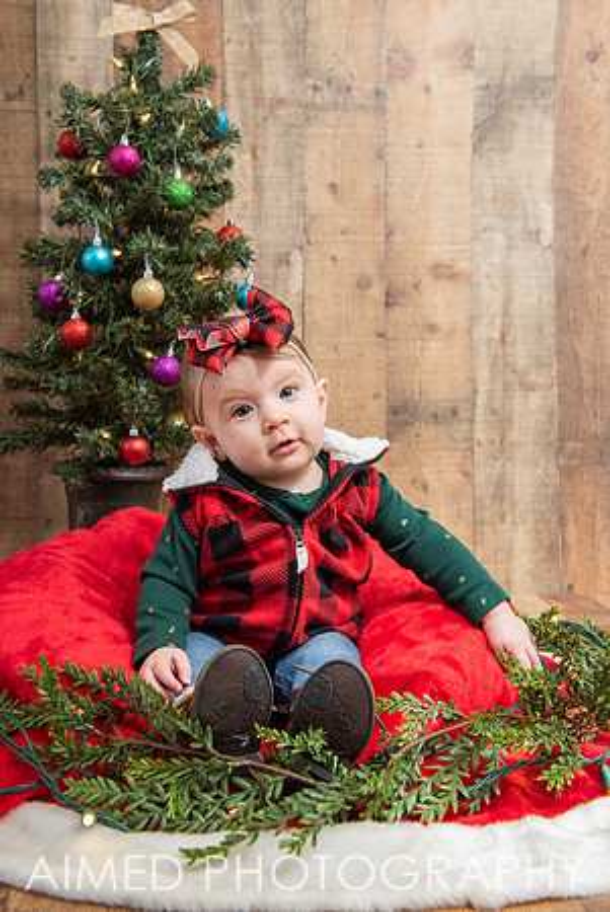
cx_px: 305
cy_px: 456
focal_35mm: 44
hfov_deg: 30.6
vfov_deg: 44.5
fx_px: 1116
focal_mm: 44
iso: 1600
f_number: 5.6
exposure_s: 1/250
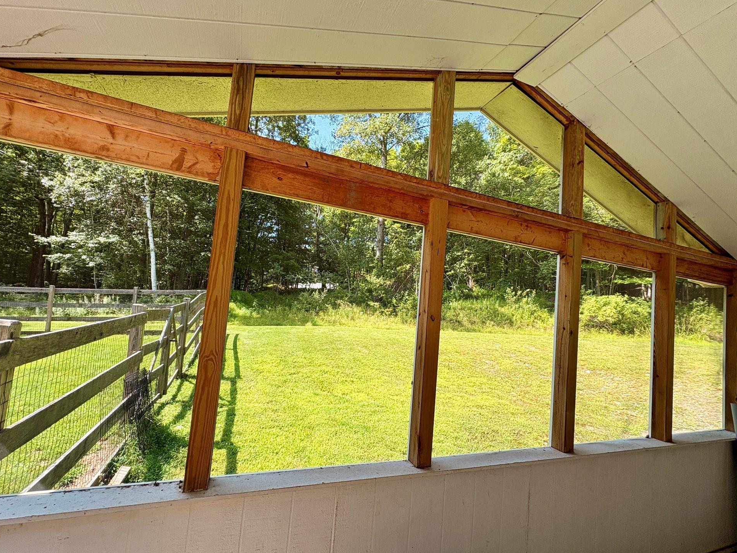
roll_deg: -4.8
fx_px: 319
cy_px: 288
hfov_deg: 98.2
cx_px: 365
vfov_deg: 81.7
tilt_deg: +3.3
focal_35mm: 15
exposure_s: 1/301
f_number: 2.2
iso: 40
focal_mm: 2.22
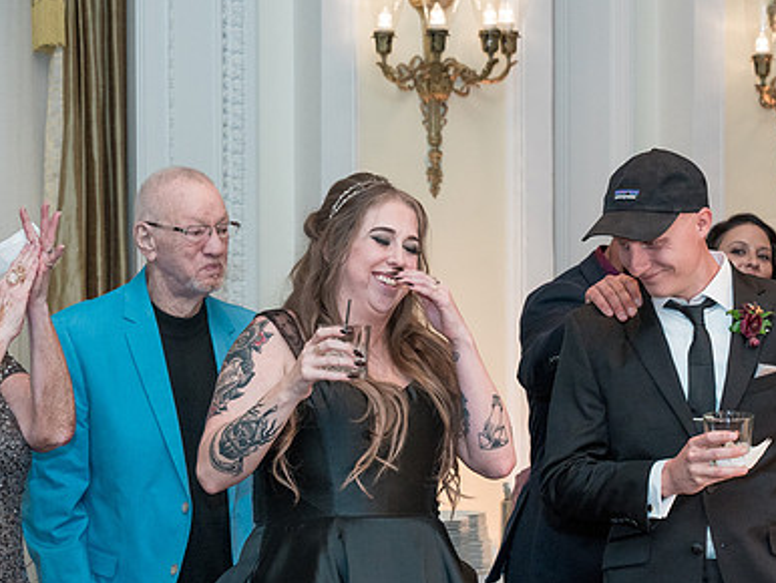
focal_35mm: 113
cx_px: 345
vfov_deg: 13.1
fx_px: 2535
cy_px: 361
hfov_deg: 17.4
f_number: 5
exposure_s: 1/200
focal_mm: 70
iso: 2000
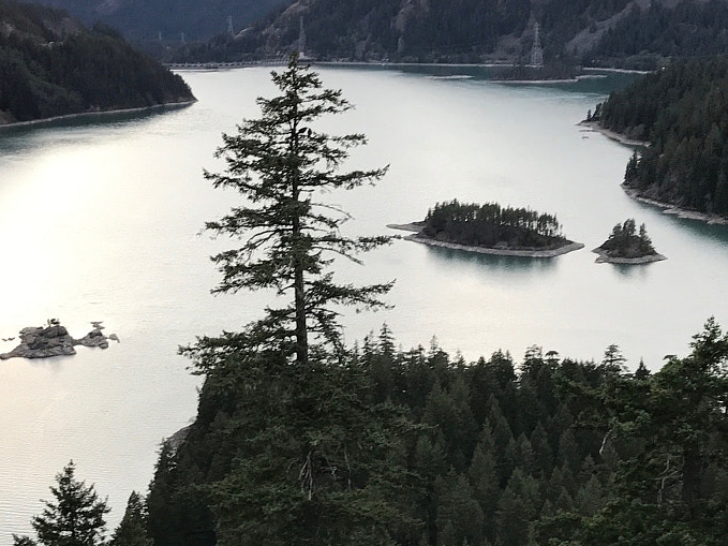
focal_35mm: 66
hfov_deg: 29.4
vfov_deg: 22.2
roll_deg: +0.7
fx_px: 1388
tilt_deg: -10.8
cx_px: 324
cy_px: 260
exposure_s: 1/60
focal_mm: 3.99
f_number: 1.8
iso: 25
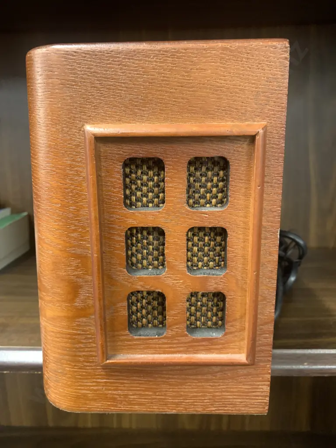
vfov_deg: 67.3
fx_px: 336
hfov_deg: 53.1
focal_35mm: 26
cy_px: 224
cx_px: 168
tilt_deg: -11.0
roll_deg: +0.4
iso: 320
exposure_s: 1/33
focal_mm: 4.25
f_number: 1.8
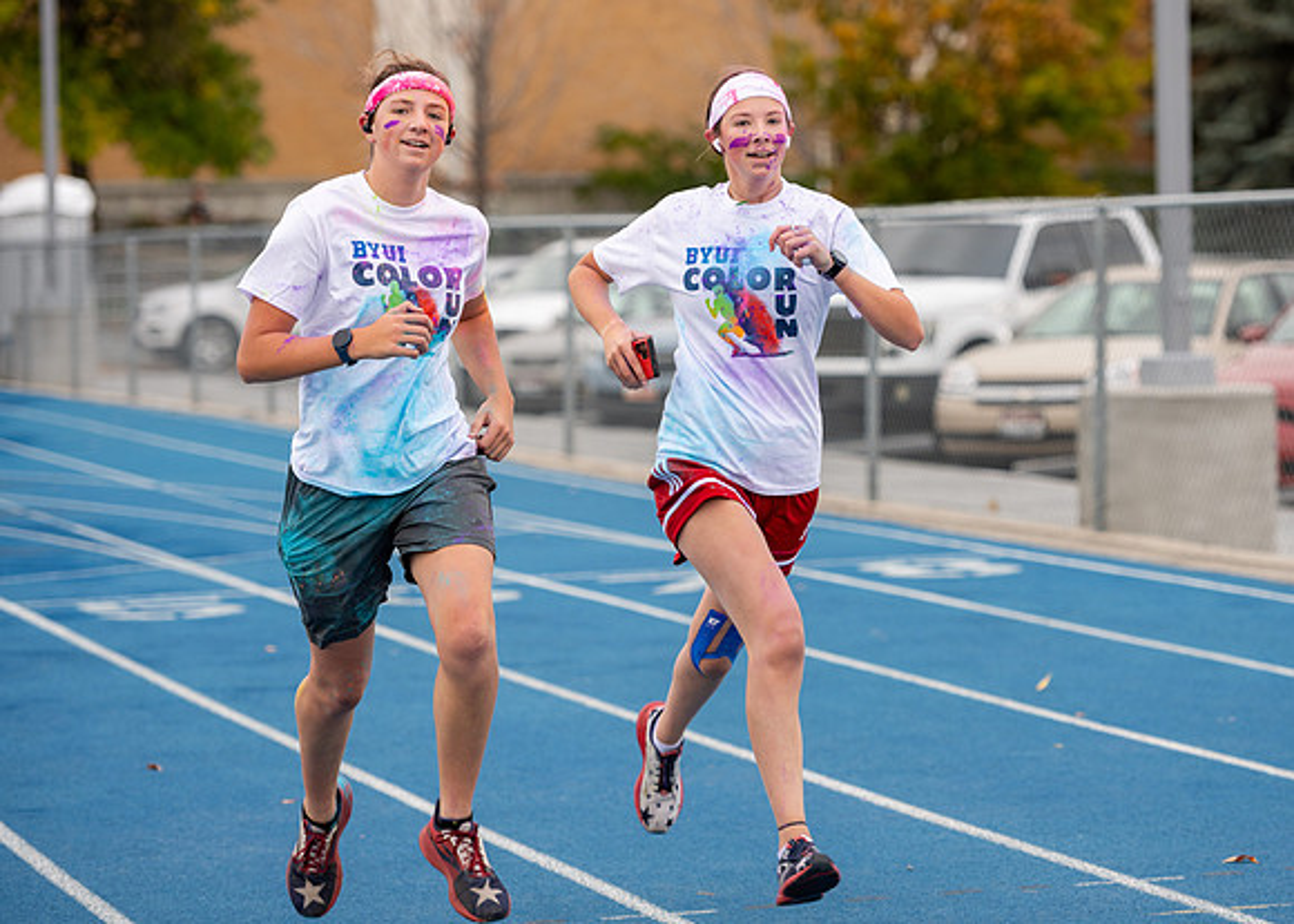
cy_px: 467
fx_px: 5073
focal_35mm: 138
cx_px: 749
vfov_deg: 10.4
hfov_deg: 14.5
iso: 125
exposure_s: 1/500
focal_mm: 122
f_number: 2.8
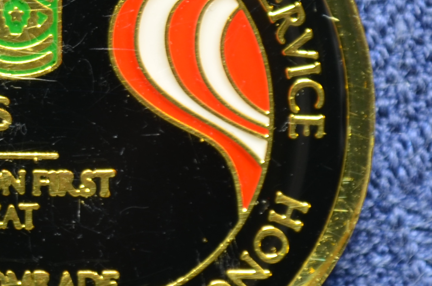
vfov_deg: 4.4
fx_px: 3687
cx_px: -177
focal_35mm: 308
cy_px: 97
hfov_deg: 6.6
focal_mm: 55
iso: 160
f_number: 8
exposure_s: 1/1.6
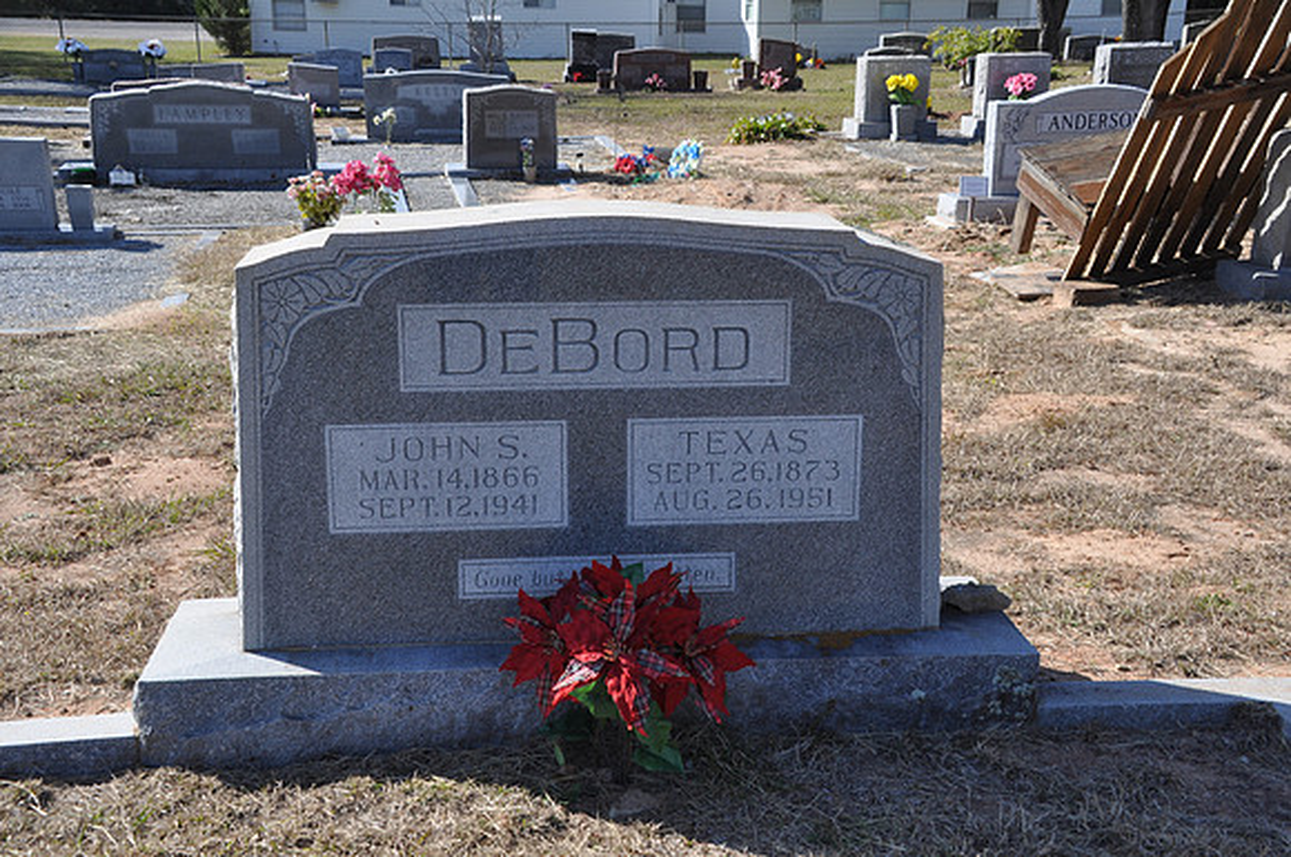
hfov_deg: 42.4
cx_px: 646
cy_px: 428
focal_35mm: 46
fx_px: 1665
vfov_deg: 28.9
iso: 200
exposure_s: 1/125
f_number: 11
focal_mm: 31
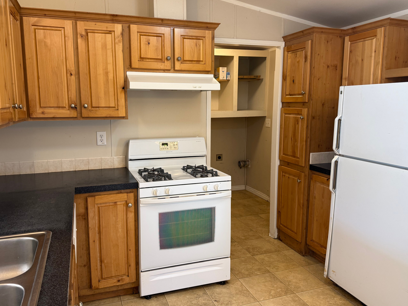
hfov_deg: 65.3
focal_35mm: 27
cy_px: 150
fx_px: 318
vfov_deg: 51.4
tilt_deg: -8.5
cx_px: 193
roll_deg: +0.1
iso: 160
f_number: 1.78
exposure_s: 1/120
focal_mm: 6.76
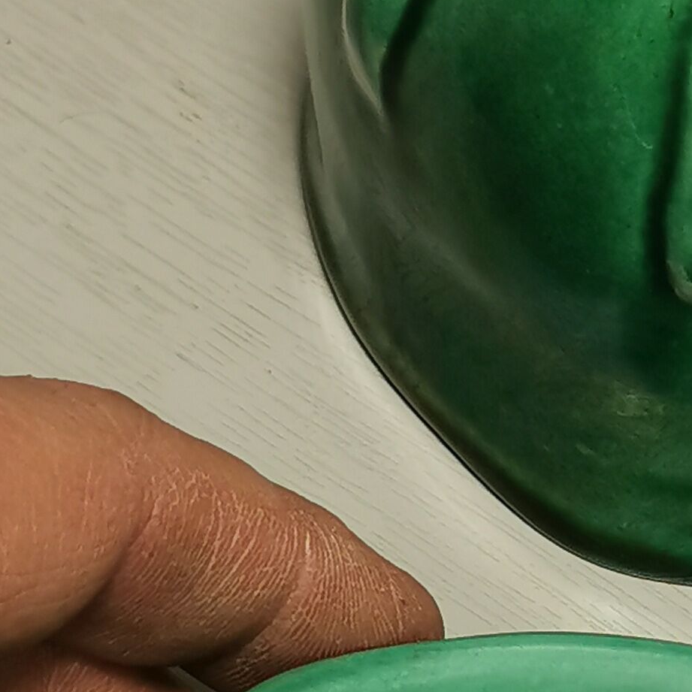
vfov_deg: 12.5
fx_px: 3166
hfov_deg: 12.4
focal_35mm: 140
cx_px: 617
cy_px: 416
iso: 125
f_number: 1.8
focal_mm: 5.58
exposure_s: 1/100
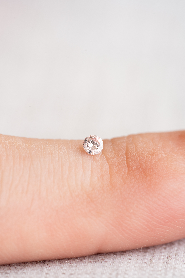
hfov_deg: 15.2
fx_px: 694
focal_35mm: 90
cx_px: 92
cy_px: 139
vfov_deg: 22.6
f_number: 8
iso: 100
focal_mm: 90
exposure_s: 1/6
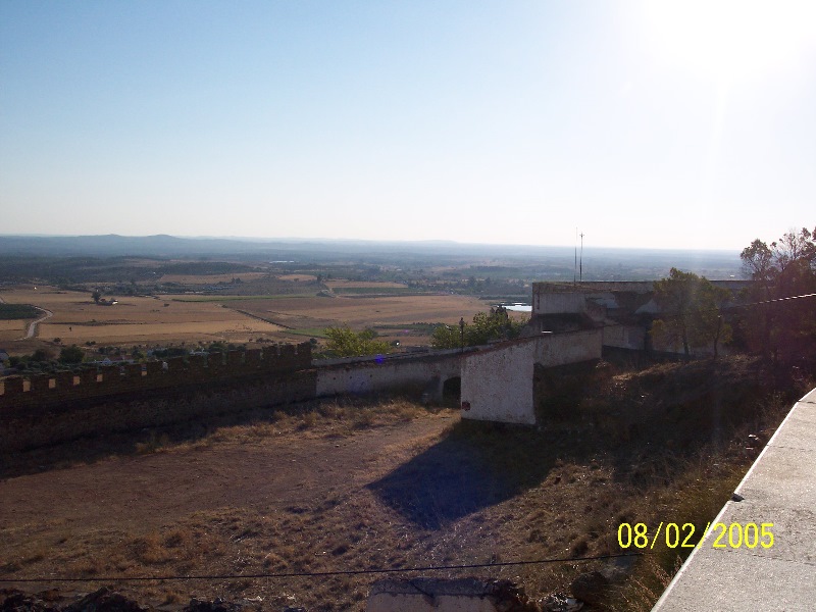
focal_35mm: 38
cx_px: 408
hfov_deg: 49.0
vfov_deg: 37.7
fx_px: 896
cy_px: 306
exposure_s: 1/1000
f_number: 4.8
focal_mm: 8
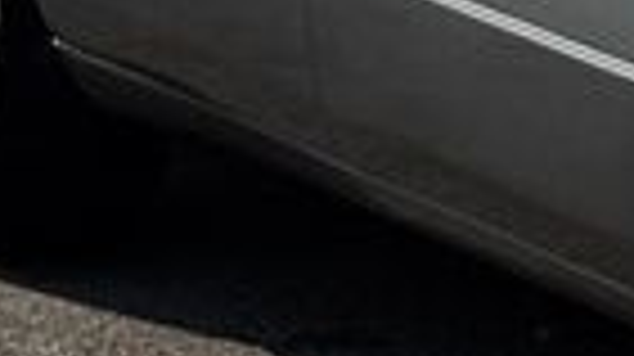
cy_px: -189
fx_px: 6399
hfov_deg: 5.5
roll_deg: -0.3
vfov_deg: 3.2
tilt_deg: -8.5
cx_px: 1484
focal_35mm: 381
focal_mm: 6.76
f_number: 1.78
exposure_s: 1/7092
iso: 64
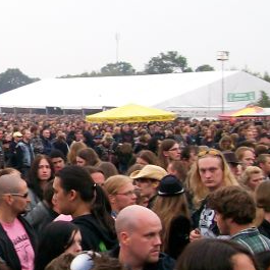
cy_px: 116
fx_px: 847
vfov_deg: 18.1
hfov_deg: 16.7
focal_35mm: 96
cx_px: -112
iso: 80
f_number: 2.7
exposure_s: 1/81.8
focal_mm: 6
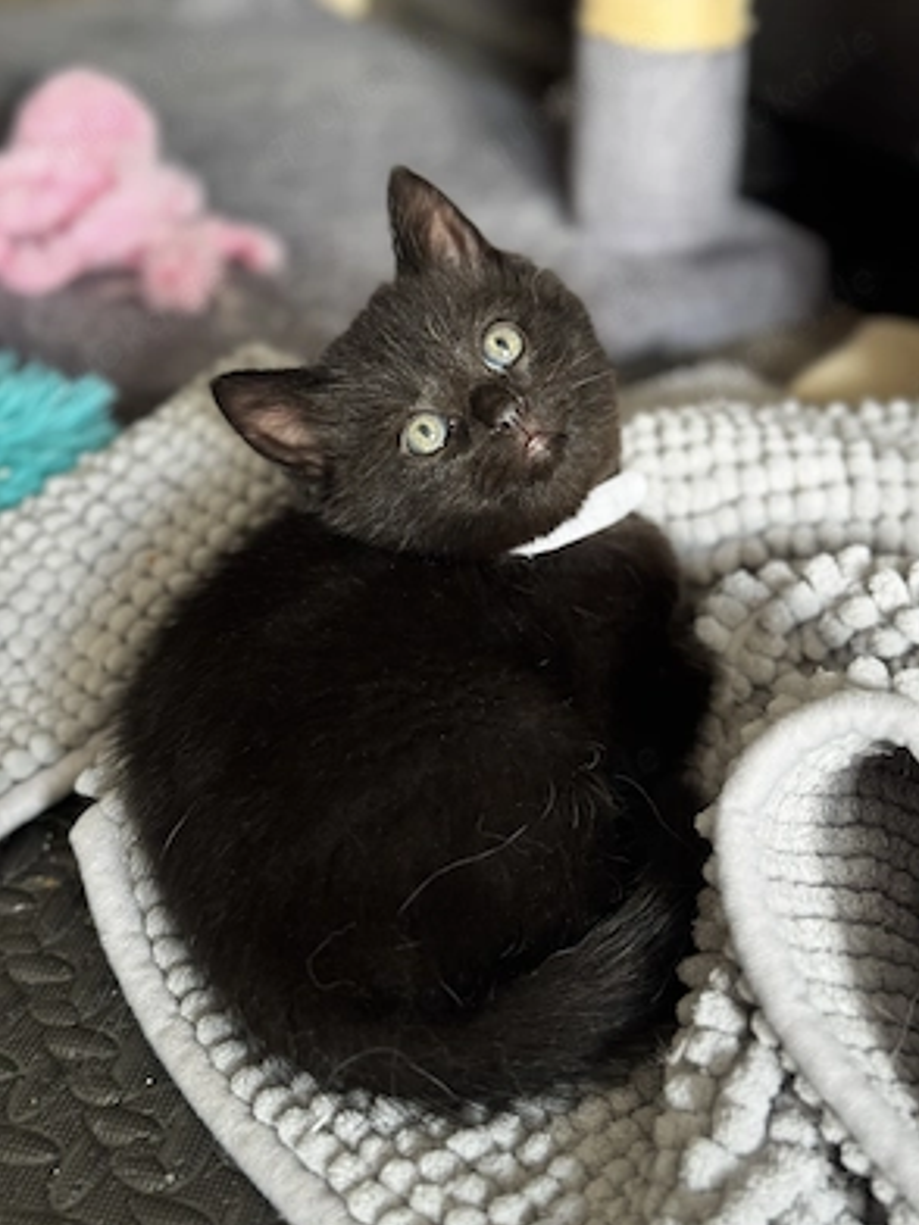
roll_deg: +0.0
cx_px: 466
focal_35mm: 49
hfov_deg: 29.7
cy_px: 622
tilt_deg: -31.7
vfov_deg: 38.9
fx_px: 1734
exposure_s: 1/60
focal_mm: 6.76
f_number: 1.78
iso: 200
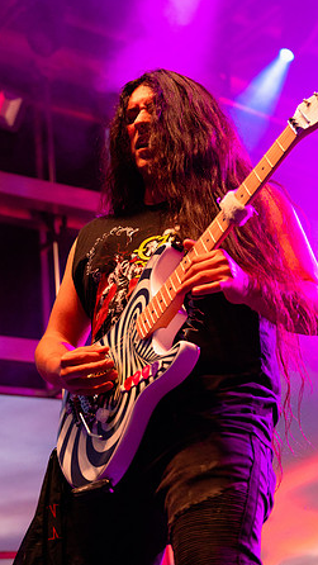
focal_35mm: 73
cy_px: 281
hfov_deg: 16.5
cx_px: 177
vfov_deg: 29.0
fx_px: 1094
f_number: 3.2
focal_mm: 46
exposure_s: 1/400
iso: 3200
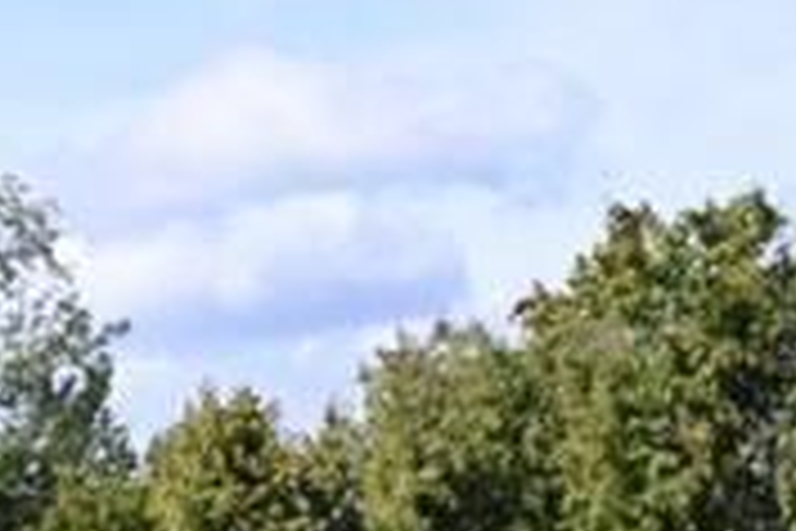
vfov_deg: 4.7
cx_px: -1309
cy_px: 970
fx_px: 6434
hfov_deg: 6.6
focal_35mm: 291
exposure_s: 1/320
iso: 200
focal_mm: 52
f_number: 9
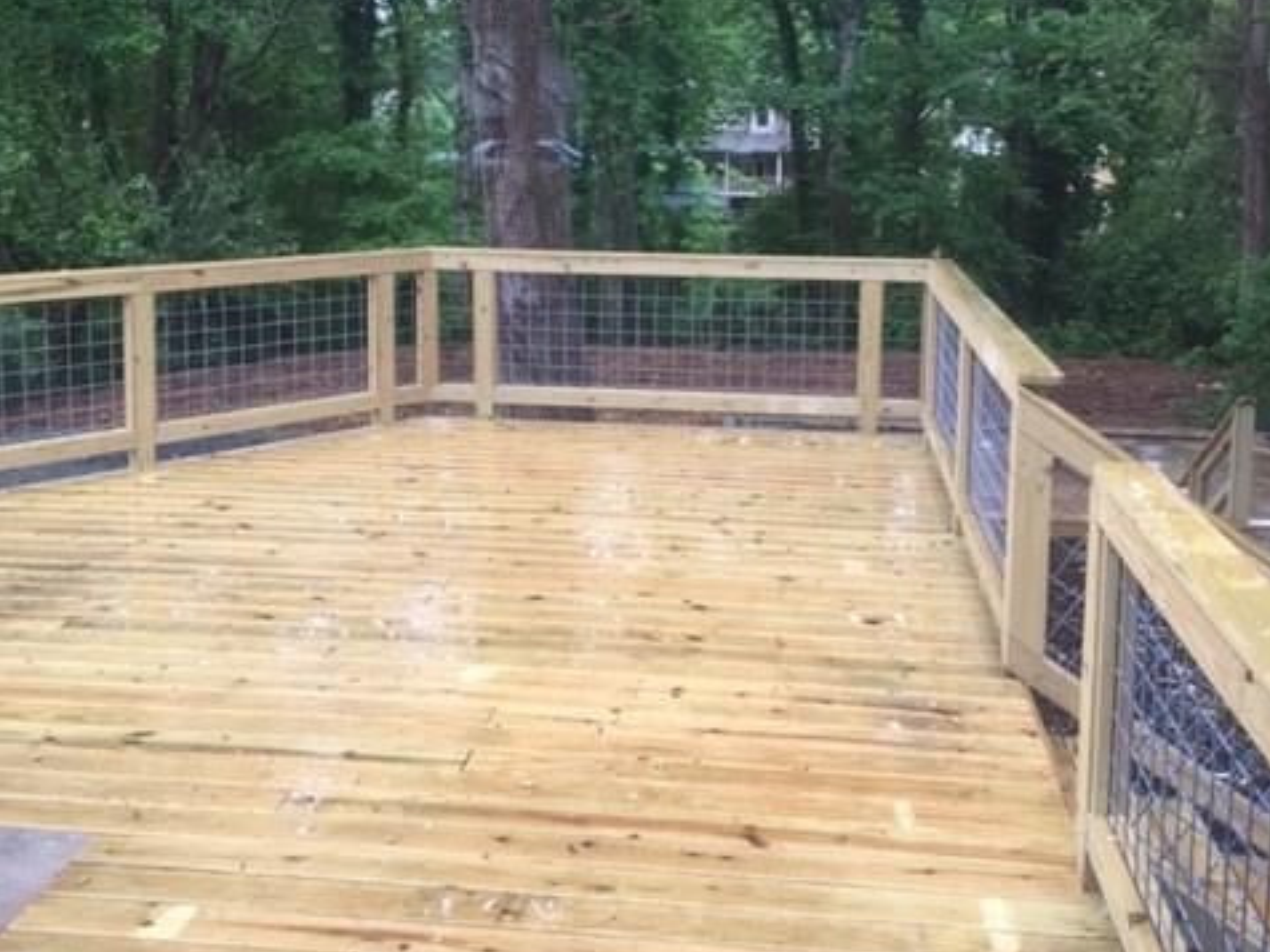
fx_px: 1431
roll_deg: -0.6
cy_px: 280
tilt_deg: -5.4
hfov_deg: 47.9
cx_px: 638
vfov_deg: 36.2
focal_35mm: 39
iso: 50
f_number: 2.2
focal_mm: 4.15
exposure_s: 1/100
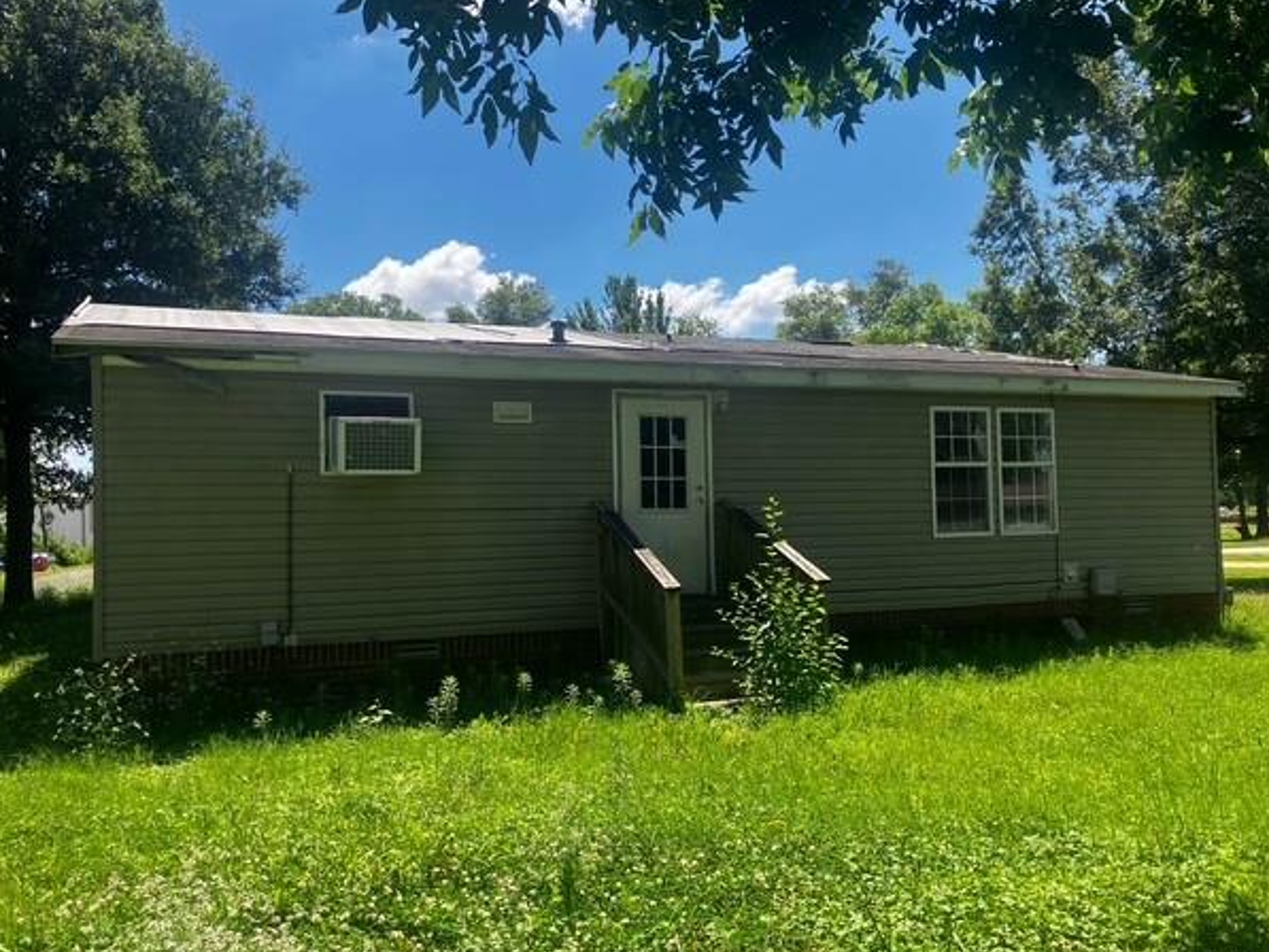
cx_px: 595
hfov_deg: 59.9
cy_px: 489
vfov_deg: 46.8
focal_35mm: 30
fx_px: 1100
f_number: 1.8
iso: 32
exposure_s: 1/1215
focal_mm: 3.99
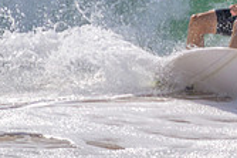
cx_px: 268
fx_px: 18329
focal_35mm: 2787
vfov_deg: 0.5
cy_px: -42
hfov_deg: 0.7
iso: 450
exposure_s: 1/2000
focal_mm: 800
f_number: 11
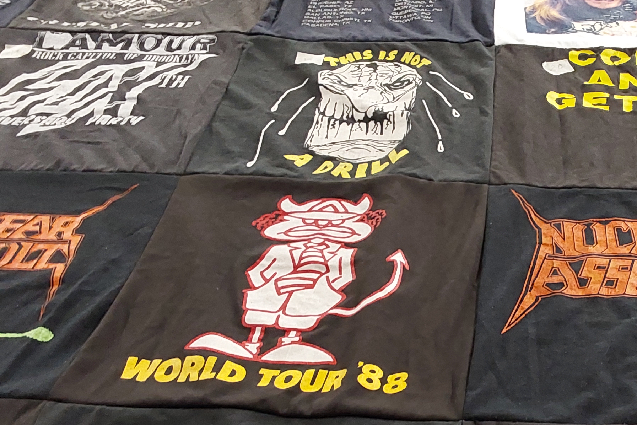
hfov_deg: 36.3
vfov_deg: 25.3
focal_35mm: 53
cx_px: 506
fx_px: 938
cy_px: 302
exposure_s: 1/60
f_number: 1.9
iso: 250
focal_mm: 2.91
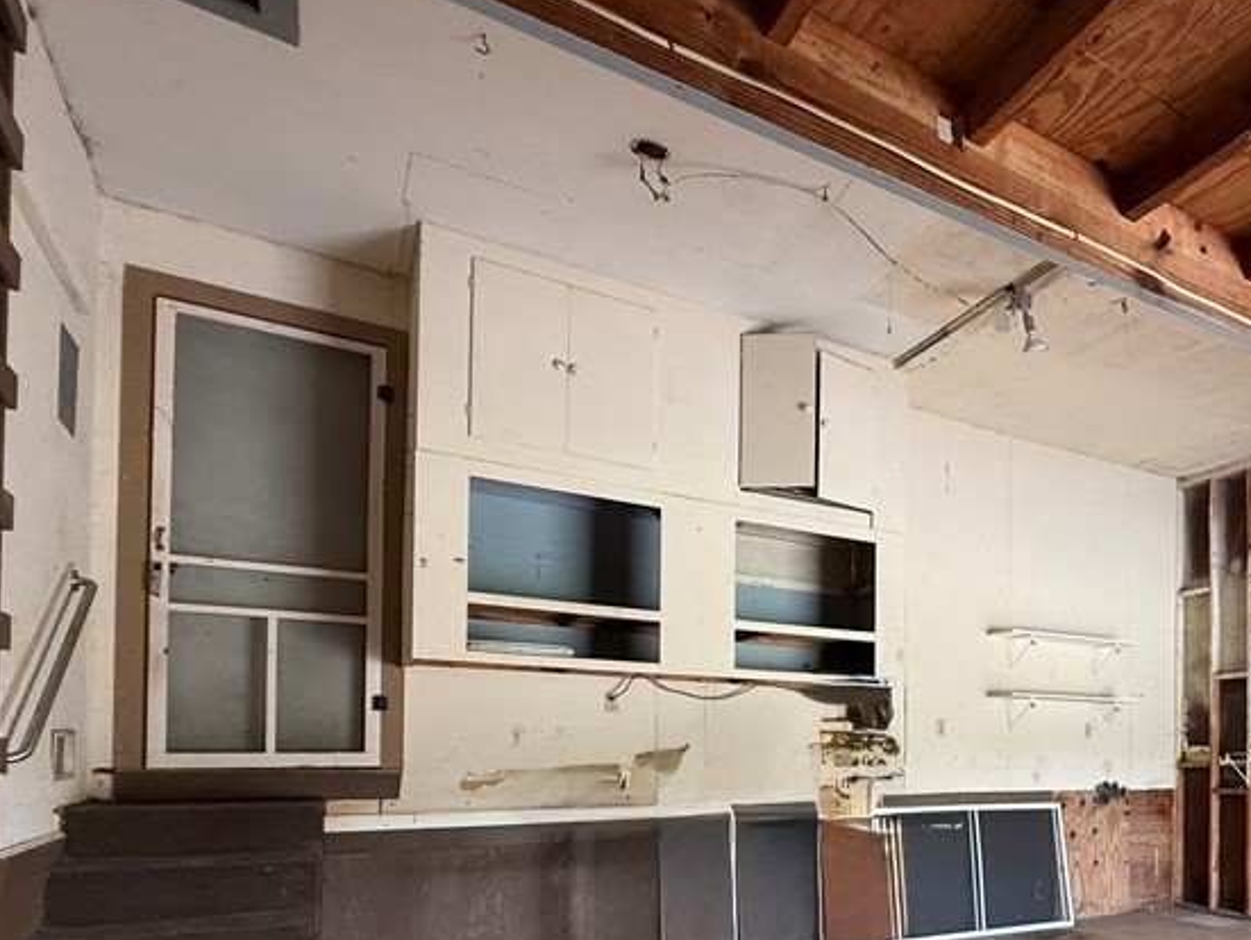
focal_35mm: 26
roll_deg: -0.2
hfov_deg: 60.8
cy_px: 733
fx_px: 940
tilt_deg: +0.5
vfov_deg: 50.3
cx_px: 1031
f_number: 2.2
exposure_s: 1/120
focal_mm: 2.22
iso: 250
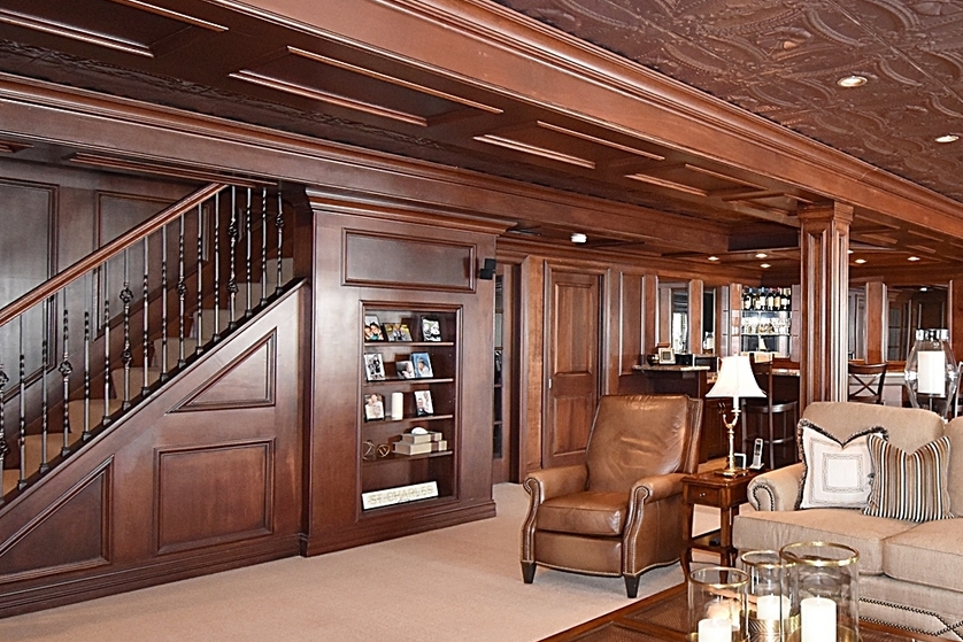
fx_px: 776
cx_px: 692
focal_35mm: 29
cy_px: 330
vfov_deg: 45.0
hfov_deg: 61.0
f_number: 4.5
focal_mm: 10
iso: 1400
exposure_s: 1/60
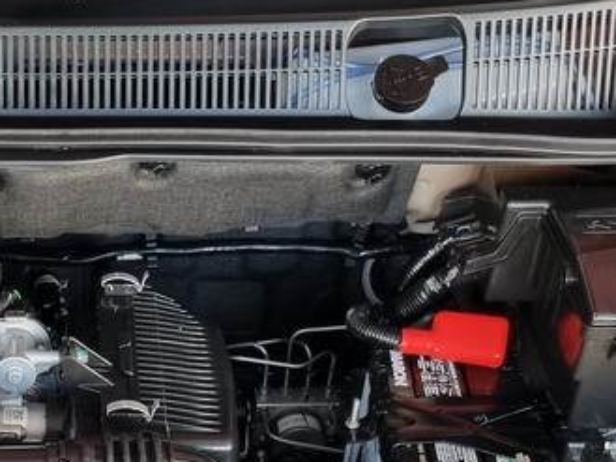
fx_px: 1442
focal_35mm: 81
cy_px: 638
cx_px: 58
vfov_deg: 16.9
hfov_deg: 23.5
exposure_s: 1/100
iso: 250
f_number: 1.8
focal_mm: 5.4
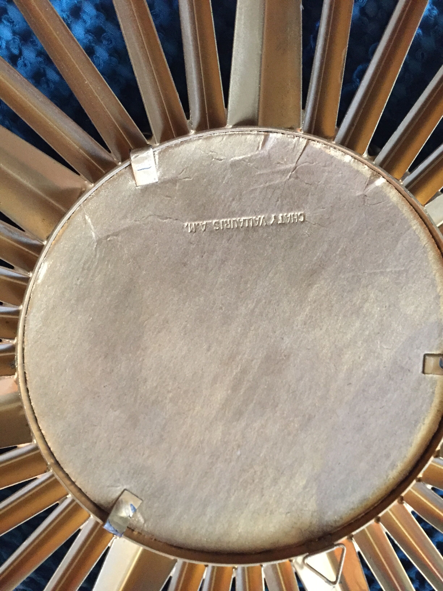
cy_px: 296
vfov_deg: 61.7
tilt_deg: -82.4
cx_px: 222
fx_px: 495
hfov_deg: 48.2
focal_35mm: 29
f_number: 2.2
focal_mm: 4.15
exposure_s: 1/17
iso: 320
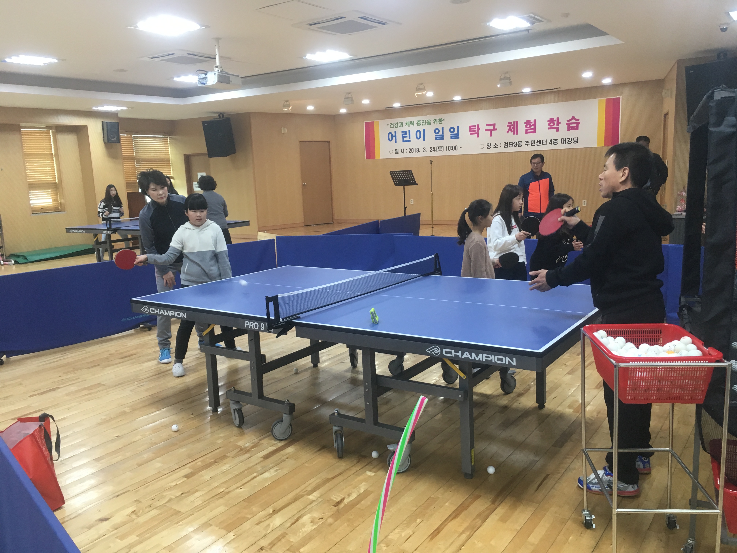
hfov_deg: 61.7
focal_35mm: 29
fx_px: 617
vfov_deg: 48.2
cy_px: 276
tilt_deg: -9.1
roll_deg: -0.1
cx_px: 368
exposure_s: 1/30
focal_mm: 4.15
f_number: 2.2
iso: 40
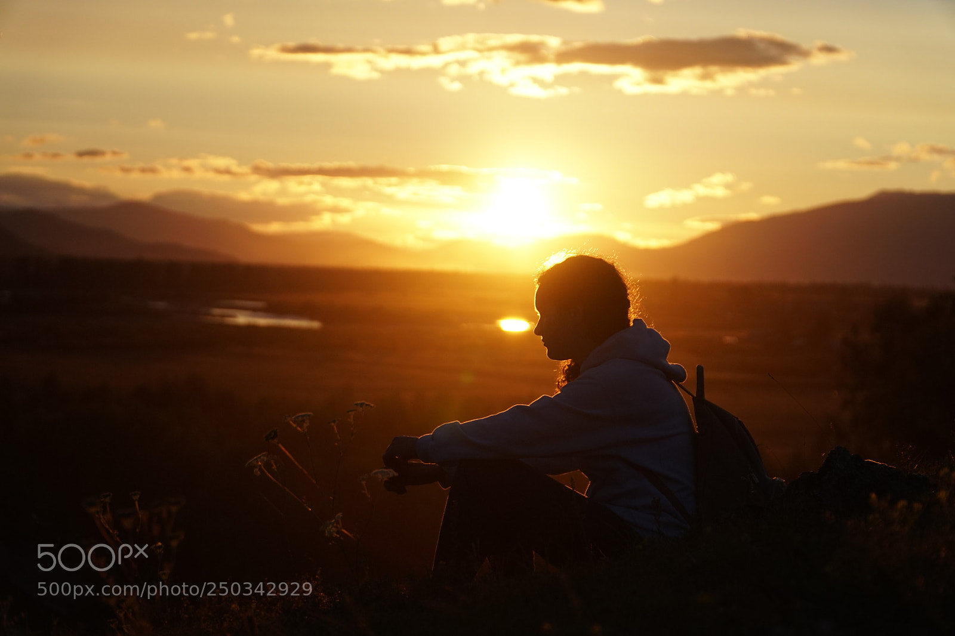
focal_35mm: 110
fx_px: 2904
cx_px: 478
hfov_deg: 18.7
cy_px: 318
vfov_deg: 12.5
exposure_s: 1/4000
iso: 500
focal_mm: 73
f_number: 4
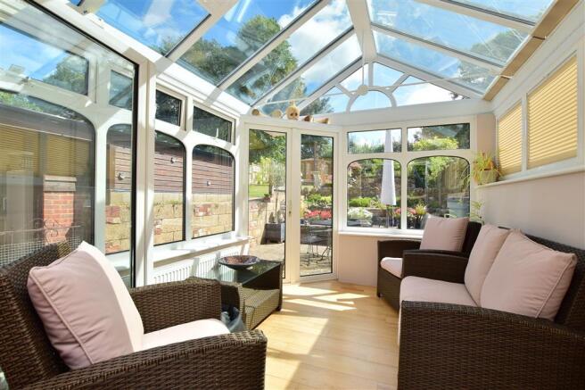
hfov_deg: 100.4
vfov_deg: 77.3
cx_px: 292
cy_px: 195
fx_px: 244
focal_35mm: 15
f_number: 10
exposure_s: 1/200
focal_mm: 10
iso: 200
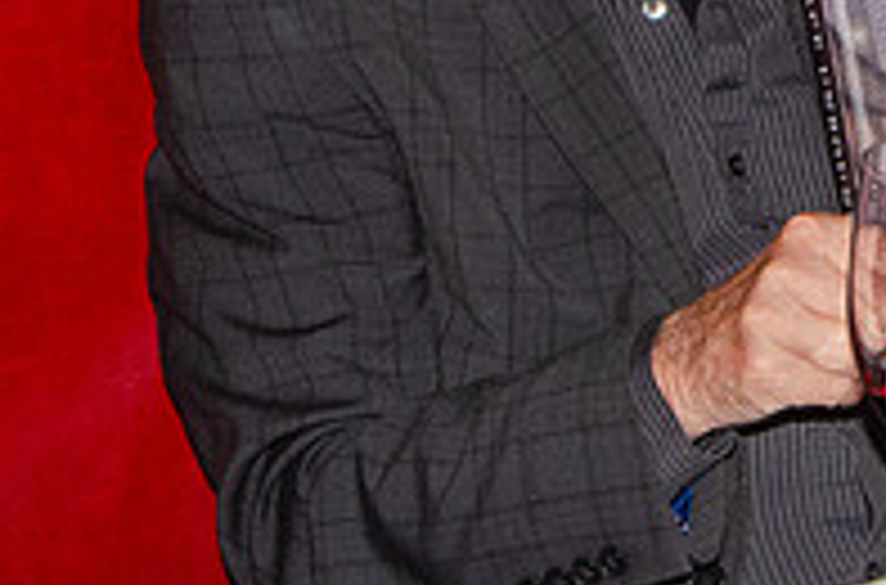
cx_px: 1120
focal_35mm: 159
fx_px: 3901
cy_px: -153
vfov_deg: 8.5
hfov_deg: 12.6
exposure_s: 1/250
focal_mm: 36
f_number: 20
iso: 2500
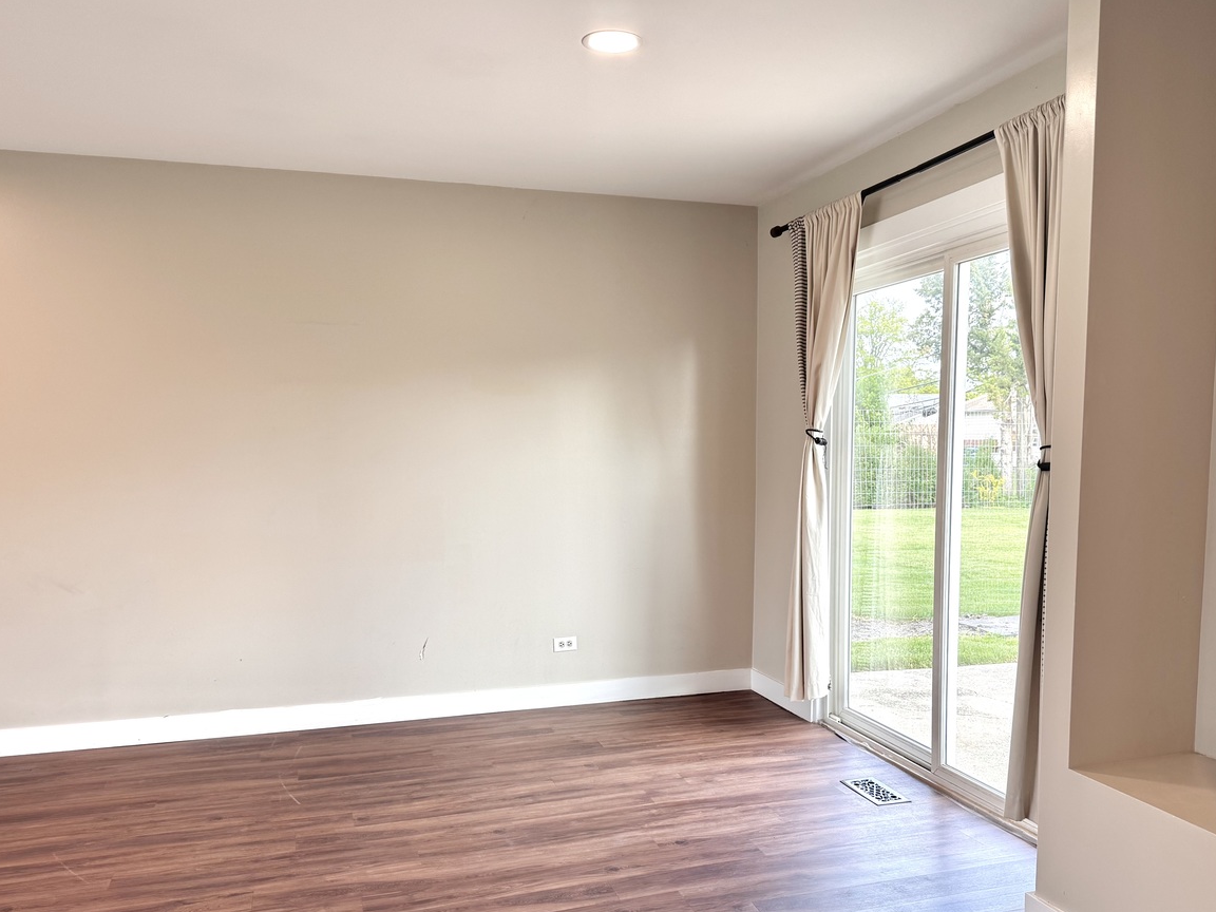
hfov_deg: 59.8
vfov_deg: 46.5
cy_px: 549
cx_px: 683
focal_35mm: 30
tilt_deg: -7.4
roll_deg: +0.7
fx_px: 1054
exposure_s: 1/120
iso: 64
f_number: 1.78
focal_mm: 6.76
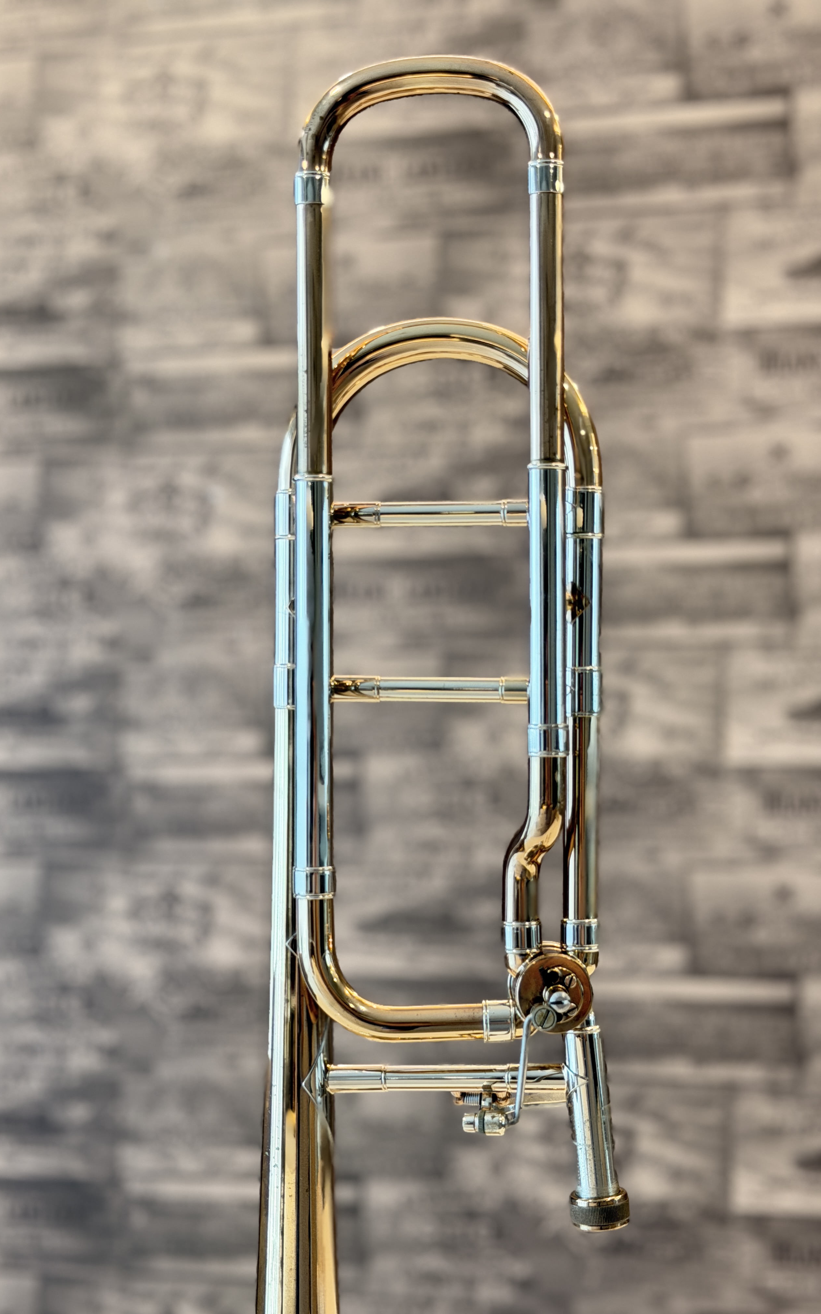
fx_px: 1826
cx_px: 454
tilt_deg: +1.6
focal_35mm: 51
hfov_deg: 25.3
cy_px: 657
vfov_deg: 39.6
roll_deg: +0.6
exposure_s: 1/50
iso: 160
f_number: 1.78
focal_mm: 6.76
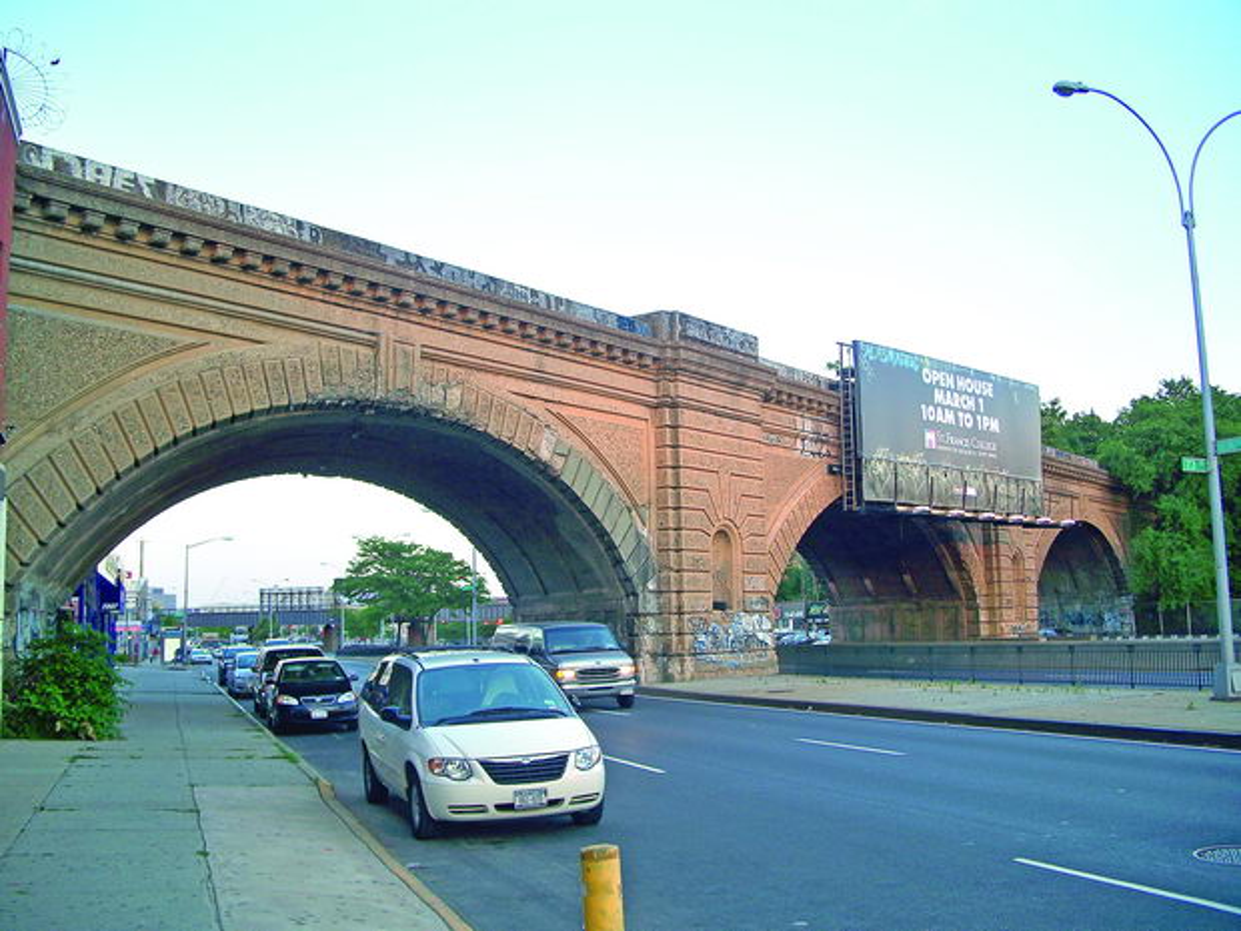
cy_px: 466
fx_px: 1326
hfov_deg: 50.1
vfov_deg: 38.7
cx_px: 620
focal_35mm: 37
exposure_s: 1/60
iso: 64
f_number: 2.8
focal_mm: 7.8
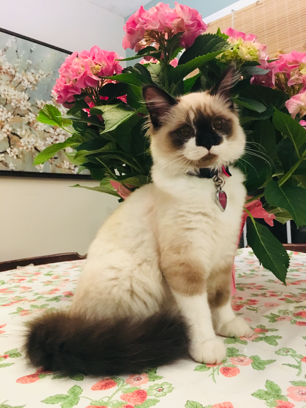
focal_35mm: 29
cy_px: 204
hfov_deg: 48.2
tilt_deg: +3.4
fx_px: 342
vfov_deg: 61.7
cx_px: 153
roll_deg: +1.1
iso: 320
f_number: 2.2
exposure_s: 1/15
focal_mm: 4.15
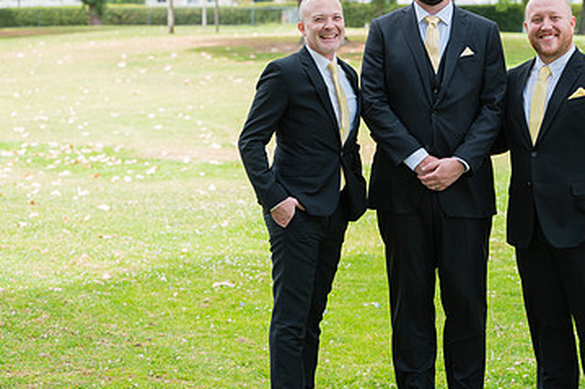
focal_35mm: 113
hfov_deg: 18.0
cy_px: 158
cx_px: 419
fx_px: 1835
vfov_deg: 12.1
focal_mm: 70
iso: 500
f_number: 4
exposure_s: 1/1600
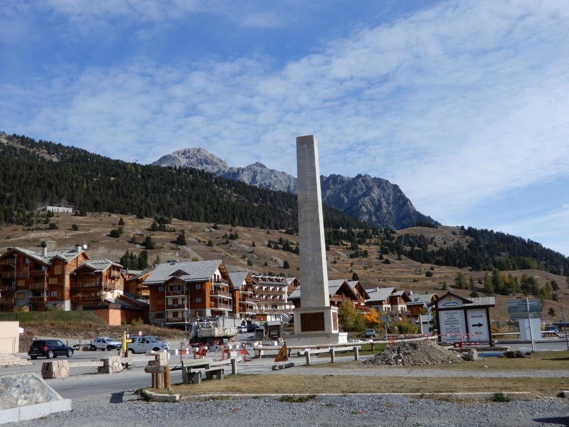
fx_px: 625
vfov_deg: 37.7
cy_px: 214
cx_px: 284
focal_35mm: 38
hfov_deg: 49.0
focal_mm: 6.8
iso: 80
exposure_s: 1/1000
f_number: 4
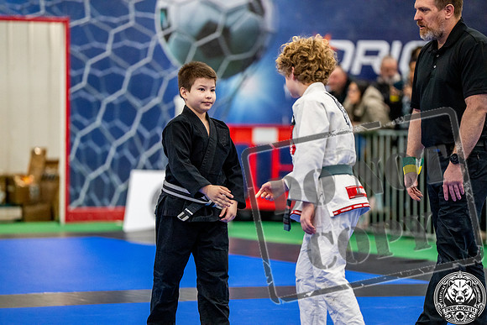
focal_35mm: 188
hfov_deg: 10.9
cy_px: 162
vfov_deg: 7.3
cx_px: 244
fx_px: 2544
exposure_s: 1/500
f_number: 2.8
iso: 5000
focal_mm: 188
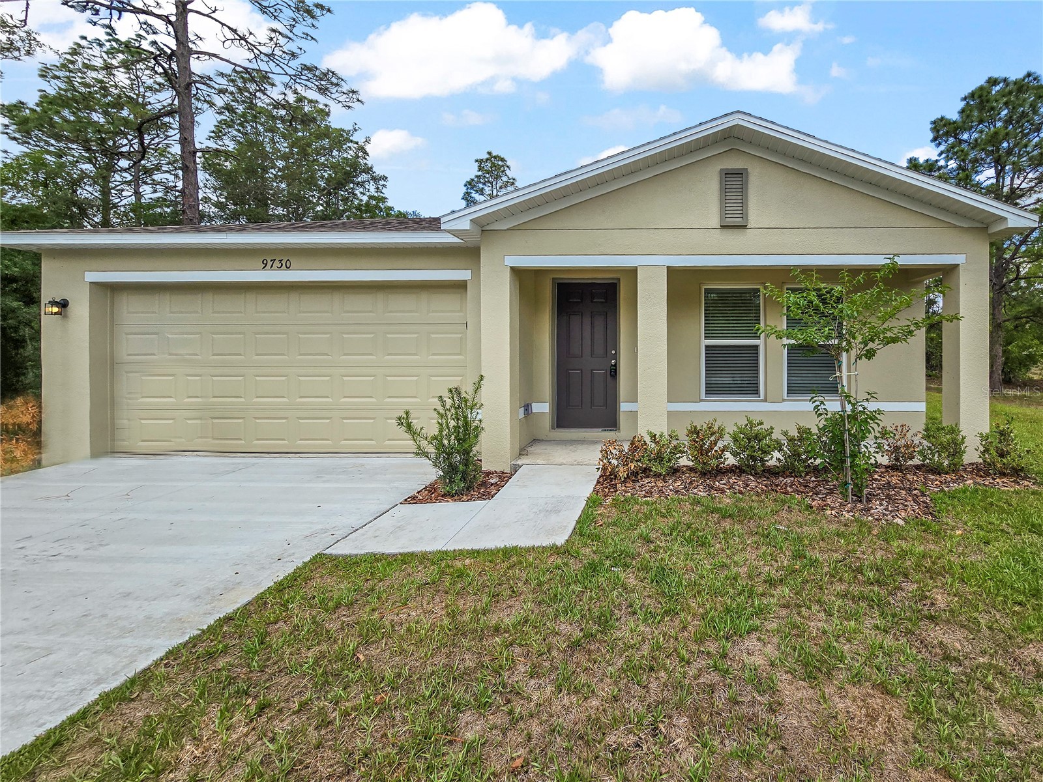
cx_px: 522
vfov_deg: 89.9
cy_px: 391
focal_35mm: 13
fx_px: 392
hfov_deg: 106.2
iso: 50
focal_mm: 2.2
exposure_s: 1/2300
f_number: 2.2
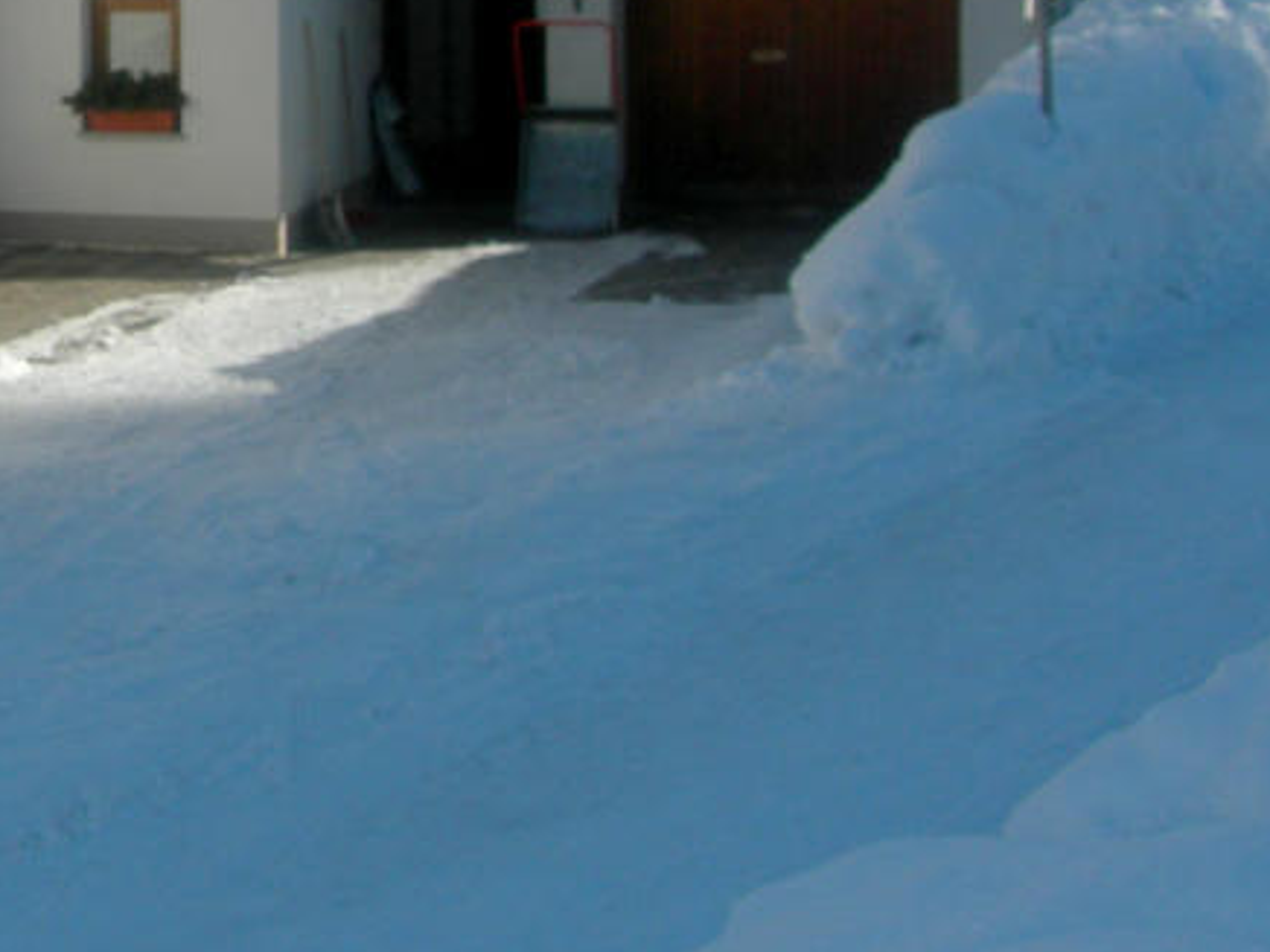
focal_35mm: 92
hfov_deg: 20.1
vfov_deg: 15.7
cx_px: -216
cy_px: -9
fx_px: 3375
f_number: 4.8
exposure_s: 1/1020
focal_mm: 7.8
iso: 50
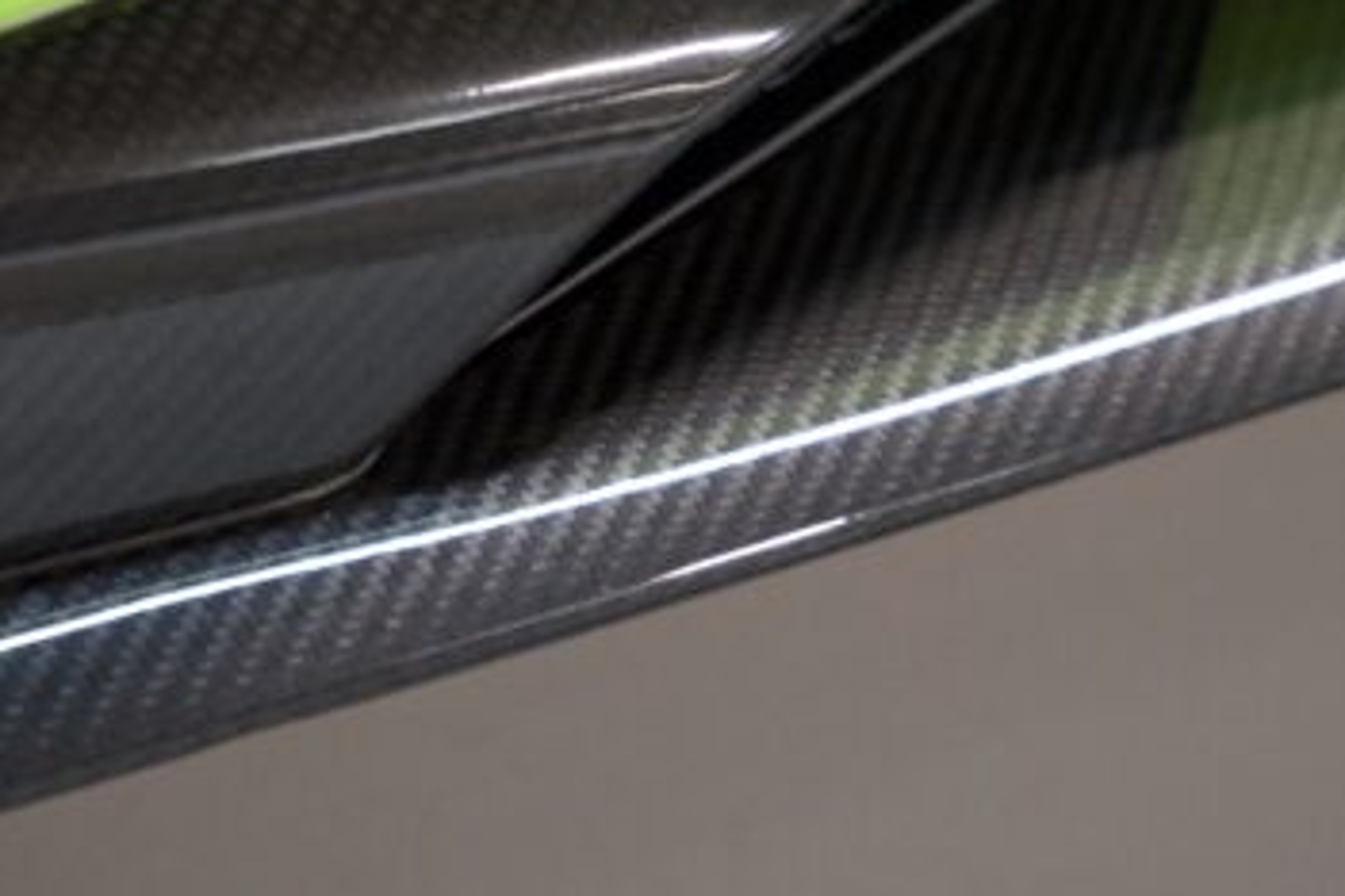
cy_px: 80
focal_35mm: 153
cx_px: 728
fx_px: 5716
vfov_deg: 8.9
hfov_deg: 13.4
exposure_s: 1/100
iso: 4000
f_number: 2.8
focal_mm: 70
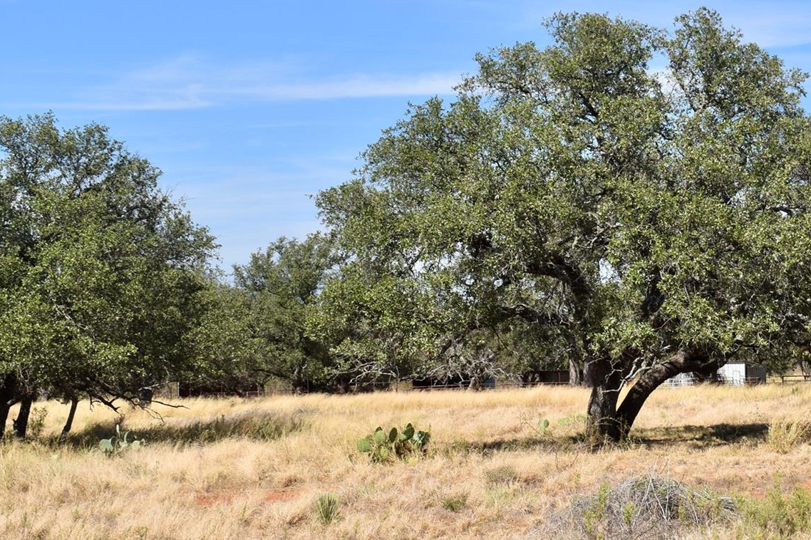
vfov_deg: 16.8
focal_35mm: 81
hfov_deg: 24.8
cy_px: 354
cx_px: 596
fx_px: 1824
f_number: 11
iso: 100
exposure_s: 1/200
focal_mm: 30
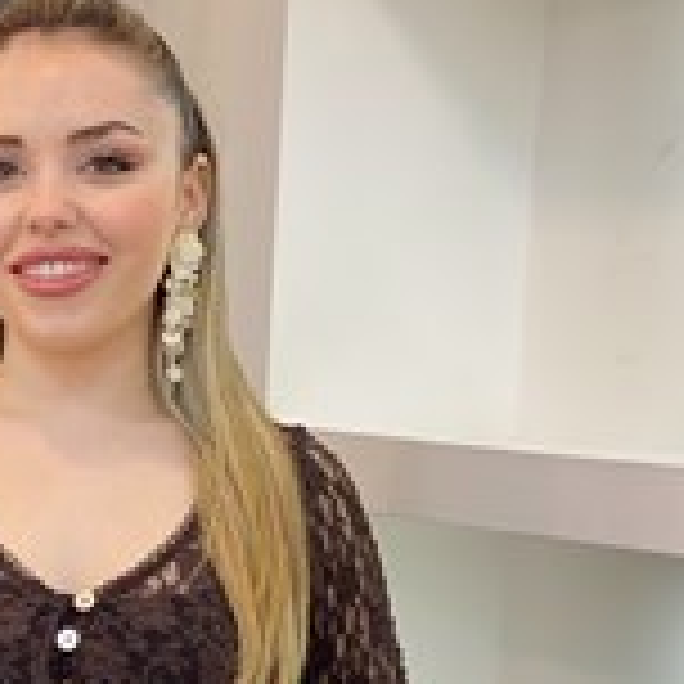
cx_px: 90
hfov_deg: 13.8
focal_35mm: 125
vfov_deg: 13.7
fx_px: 2794
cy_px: 740
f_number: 2
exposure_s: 1/100
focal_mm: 6
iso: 100
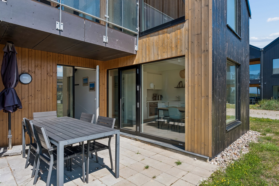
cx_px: 140
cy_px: 93
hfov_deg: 81.2
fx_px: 163
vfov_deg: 59.5
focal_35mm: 21
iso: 200
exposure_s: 1/200
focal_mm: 13.7
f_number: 8
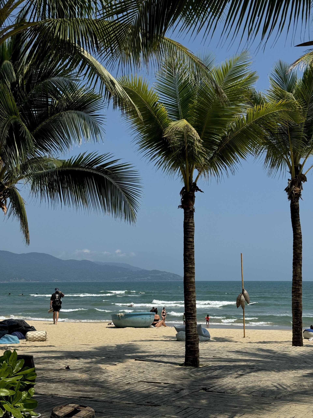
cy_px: 209
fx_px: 579
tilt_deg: +8.0
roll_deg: +0.0
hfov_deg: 30.3
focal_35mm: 48
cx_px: 156
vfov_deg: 39.7
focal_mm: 6.86
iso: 64
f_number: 1.78
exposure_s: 1/10526
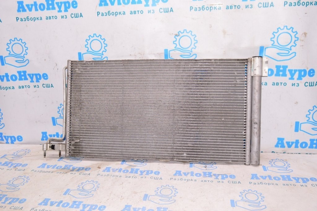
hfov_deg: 59.5
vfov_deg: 41.6
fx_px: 277
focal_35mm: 32
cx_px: 158
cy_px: 106
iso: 1600
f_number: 8
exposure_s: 1/100
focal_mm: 21
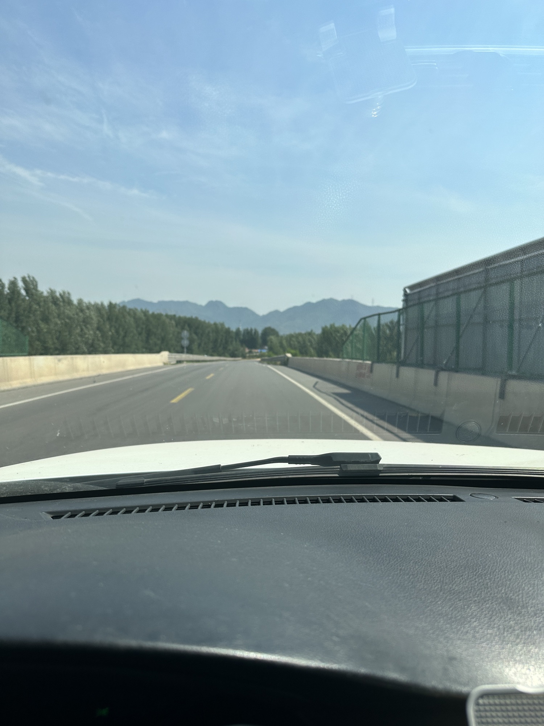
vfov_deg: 71.6
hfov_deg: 56.8
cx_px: 272
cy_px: 363
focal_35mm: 24
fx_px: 503
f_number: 1.78
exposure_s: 1/5263
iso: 80
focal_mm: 6.86
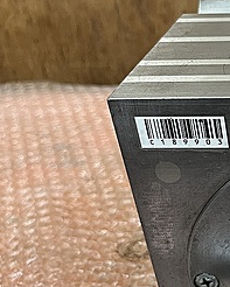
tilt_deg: -33.2
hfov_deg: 19.6
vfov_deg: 28.7
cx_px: 363
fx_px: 561
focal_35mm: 66
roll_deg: +1.9
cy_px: 168
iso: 160
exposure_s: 1/60
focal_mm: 5.1
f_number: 1.6
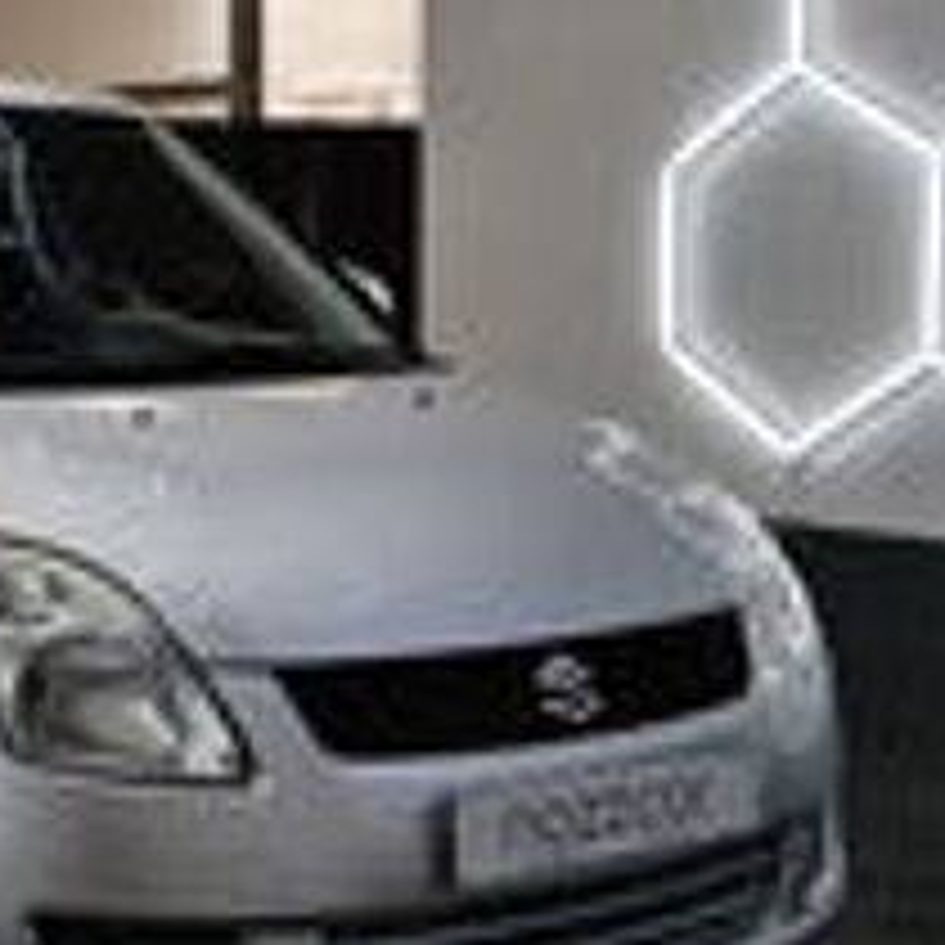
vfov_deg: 21.4
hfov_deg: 20.7
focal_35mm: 81
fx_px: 2502
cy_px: 441
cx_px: 14
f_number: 3.3
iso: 200
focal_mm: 20
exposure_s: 1/125
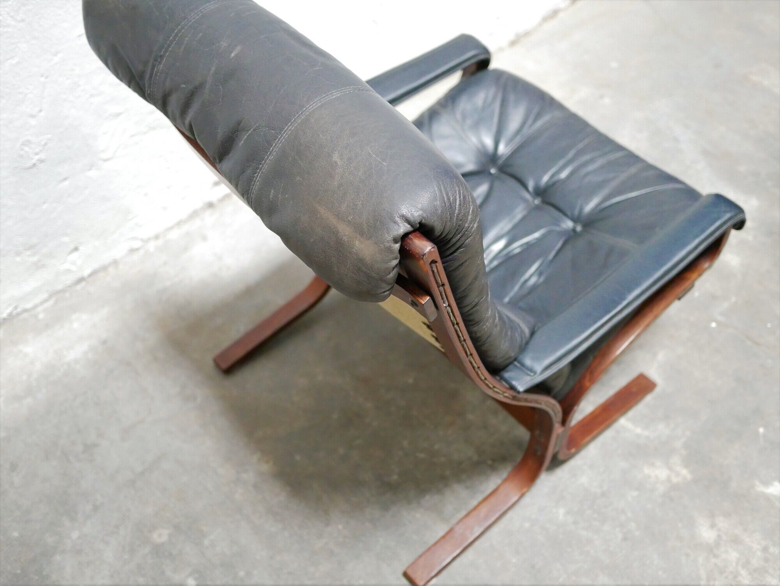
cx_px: 390
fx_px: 902
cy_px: 293
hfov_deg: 46.8
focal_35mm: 40
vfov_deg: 36.0
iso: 3200
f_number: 1.7
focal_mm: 20
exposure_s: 1/40
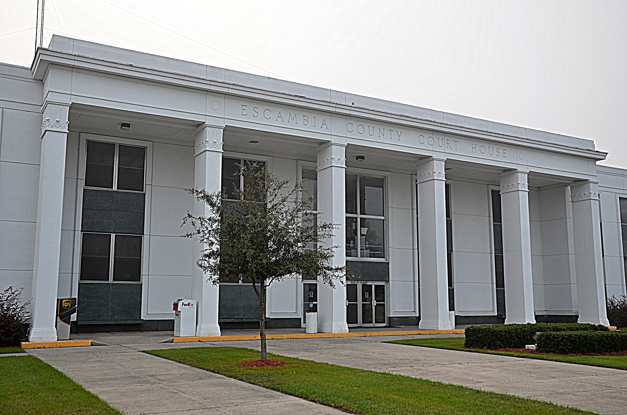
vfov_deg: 36.7
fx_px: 626
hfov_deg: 53.2
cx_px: 314
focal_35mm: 36
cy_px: 208
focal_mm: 24
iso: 400
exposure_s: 1/125
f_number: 5.6
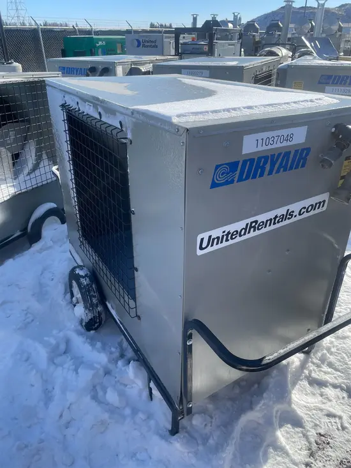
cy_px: 234
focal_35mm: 26
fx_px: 351
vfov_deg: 67.3
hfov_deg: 53.1
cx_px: 176
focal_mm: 4.2
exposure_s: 1/1770
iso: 32
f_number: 1.6
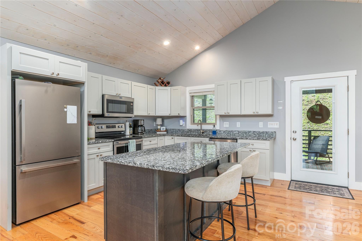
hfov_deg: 84.0
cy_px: 120
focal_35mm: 20
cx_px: 181
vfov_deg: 61.9
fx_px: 201
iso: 320
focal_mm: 20
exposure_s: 1/60
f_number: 8
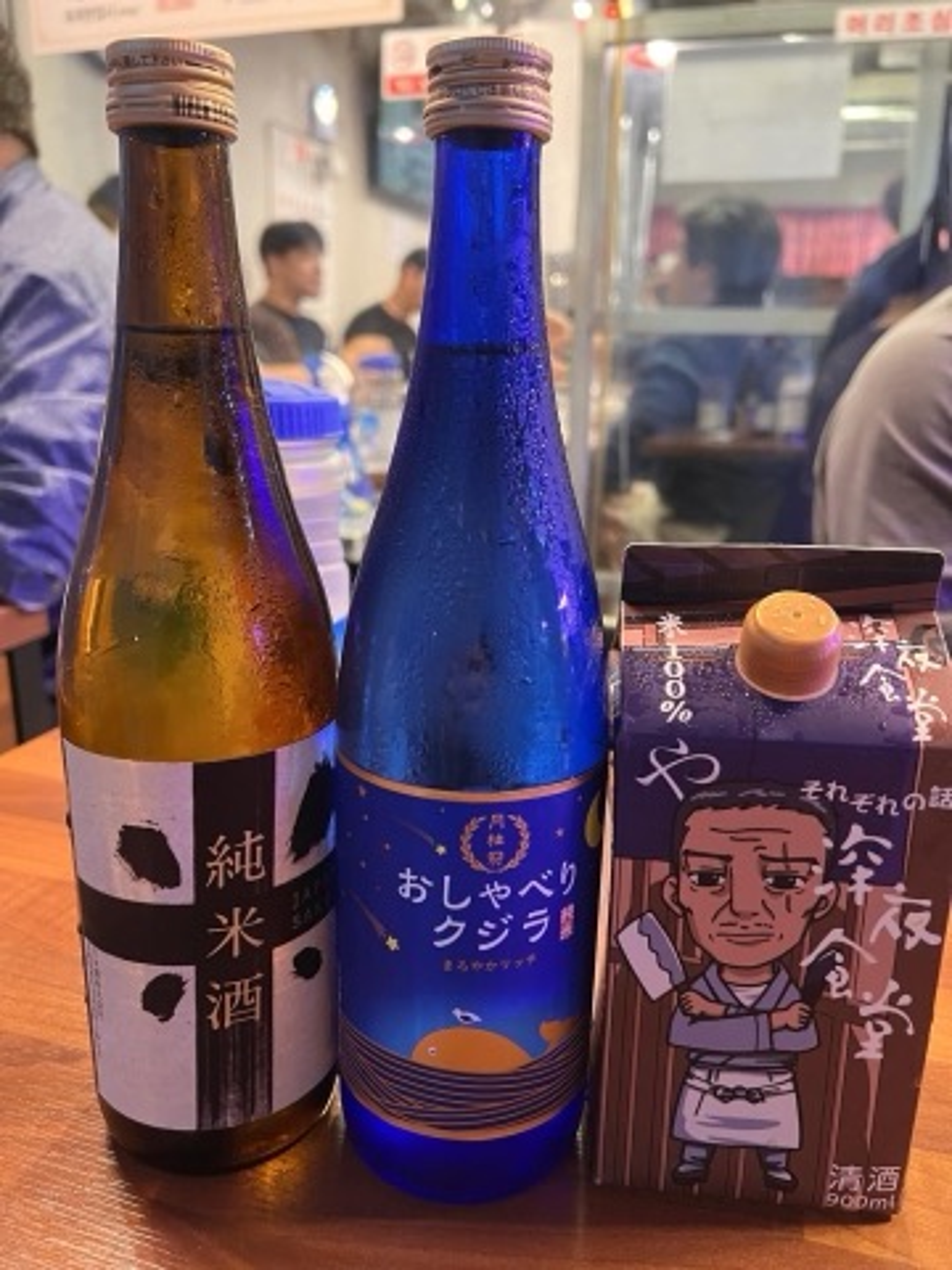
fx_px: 953
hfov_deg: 53.1
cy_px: 635
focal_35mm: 26
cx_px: 476
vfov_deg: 67.3
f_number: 1.5
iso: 500
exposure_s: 1/60
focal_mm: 5.7
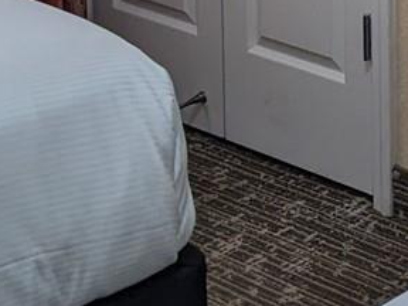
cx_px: 673
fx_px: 1768
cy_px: -494
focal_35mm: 150
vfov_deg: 8.7
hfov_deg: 12.3
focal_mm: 4.38
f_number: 1.73
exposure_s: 1/60
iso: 46
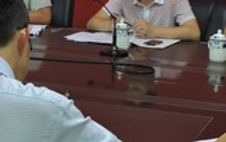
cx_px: 122
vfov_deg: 11.4
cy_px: -2
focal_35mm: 114
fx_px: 702
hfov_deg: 18.3
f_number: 3.3
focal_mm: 6.2
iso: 400
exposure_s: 1/25
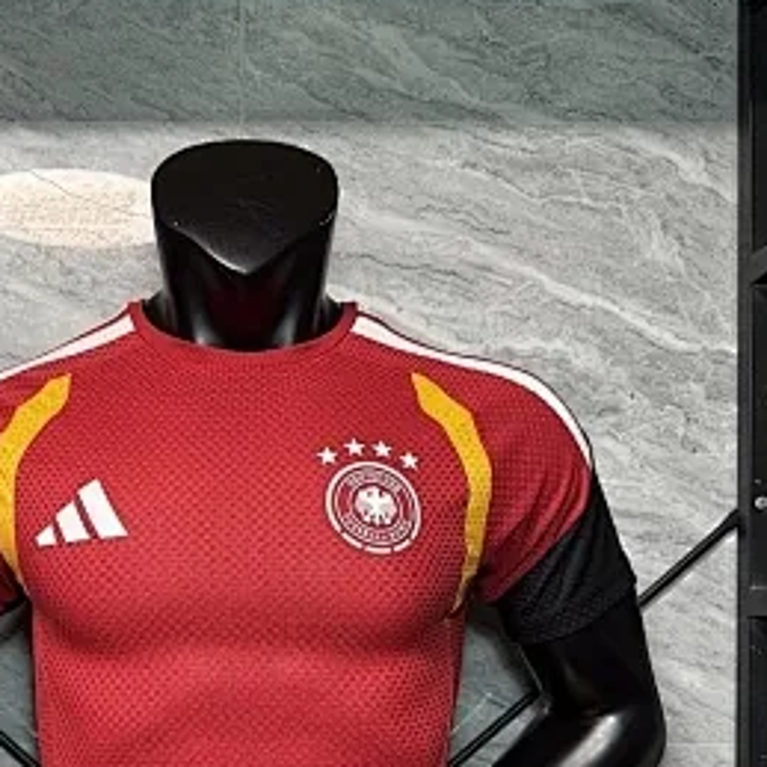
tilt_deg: -1.6
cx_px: 247
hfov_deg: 40.4
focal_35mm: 41
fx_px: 1028
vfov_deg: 38.8
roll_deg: -0.7
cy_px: 652
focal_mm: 6.76
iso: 200
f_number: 1.78
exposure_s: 1/50
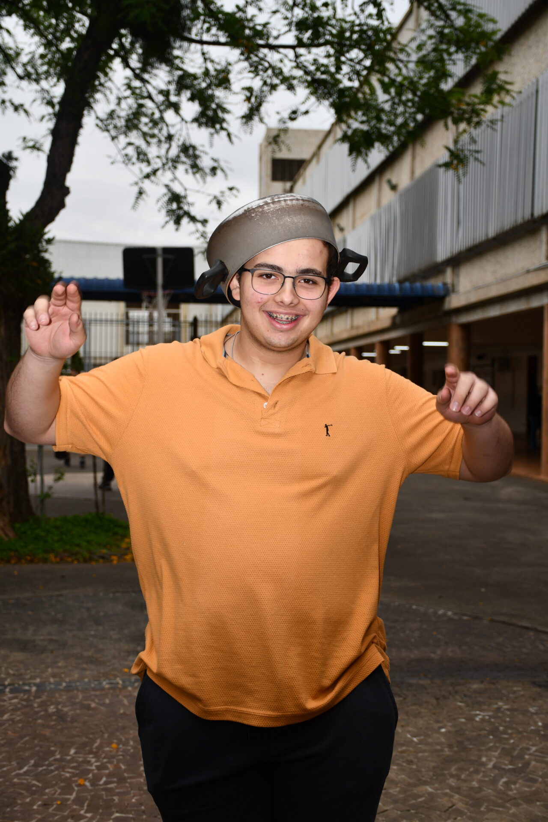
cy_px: 411
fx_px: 1164
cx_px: 274
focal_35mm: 51
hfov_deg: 26.5
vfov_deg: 38.9
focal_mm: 34
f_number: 4.2
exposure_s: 1/250
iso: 125
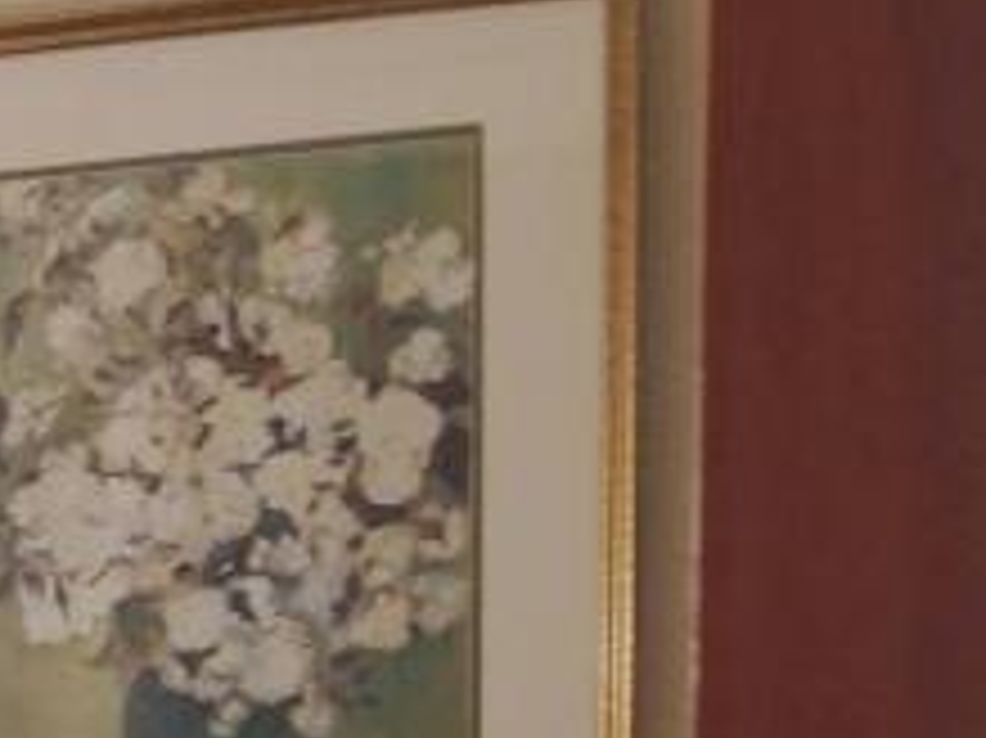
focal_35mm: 164
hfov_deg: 10.6
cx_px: -1265
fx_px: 4669
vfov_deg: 8.8
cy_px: 1188
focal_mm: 4.28
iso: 50
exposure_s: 1/24
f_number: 2.4
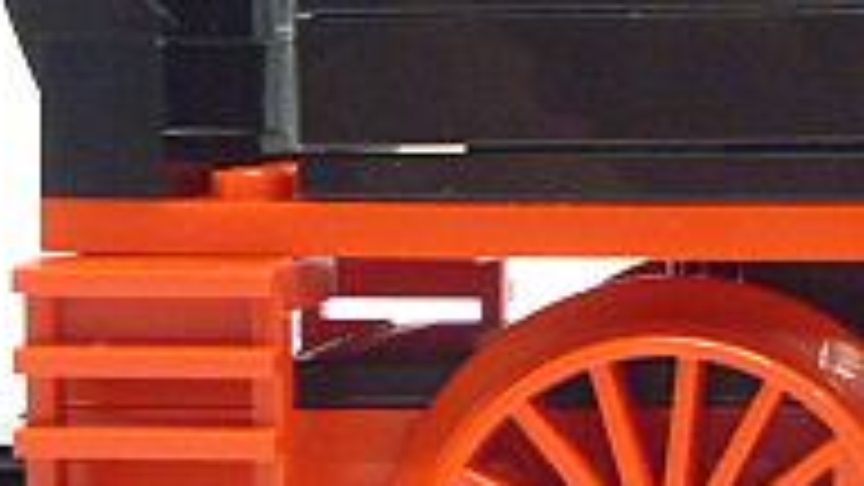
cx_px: 1156
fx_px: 2910
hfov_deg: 15.9
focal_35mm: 127
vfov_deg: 9.5
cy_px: 68
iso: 400
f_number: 3.5
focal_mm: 6.3
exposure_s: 1/4
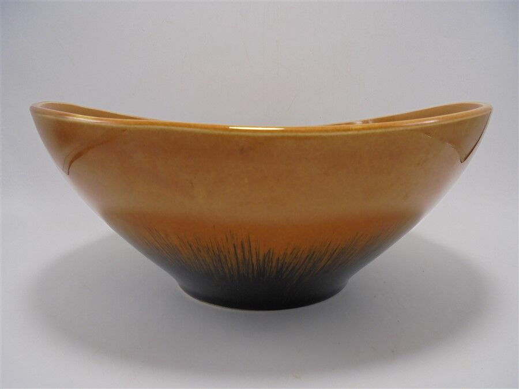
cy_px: 194
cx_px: 260
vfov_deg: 53.1
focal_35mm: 26
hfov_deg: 67.3
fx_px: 390
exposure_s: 1/80
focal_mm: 4.6
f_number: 3.5
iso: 100
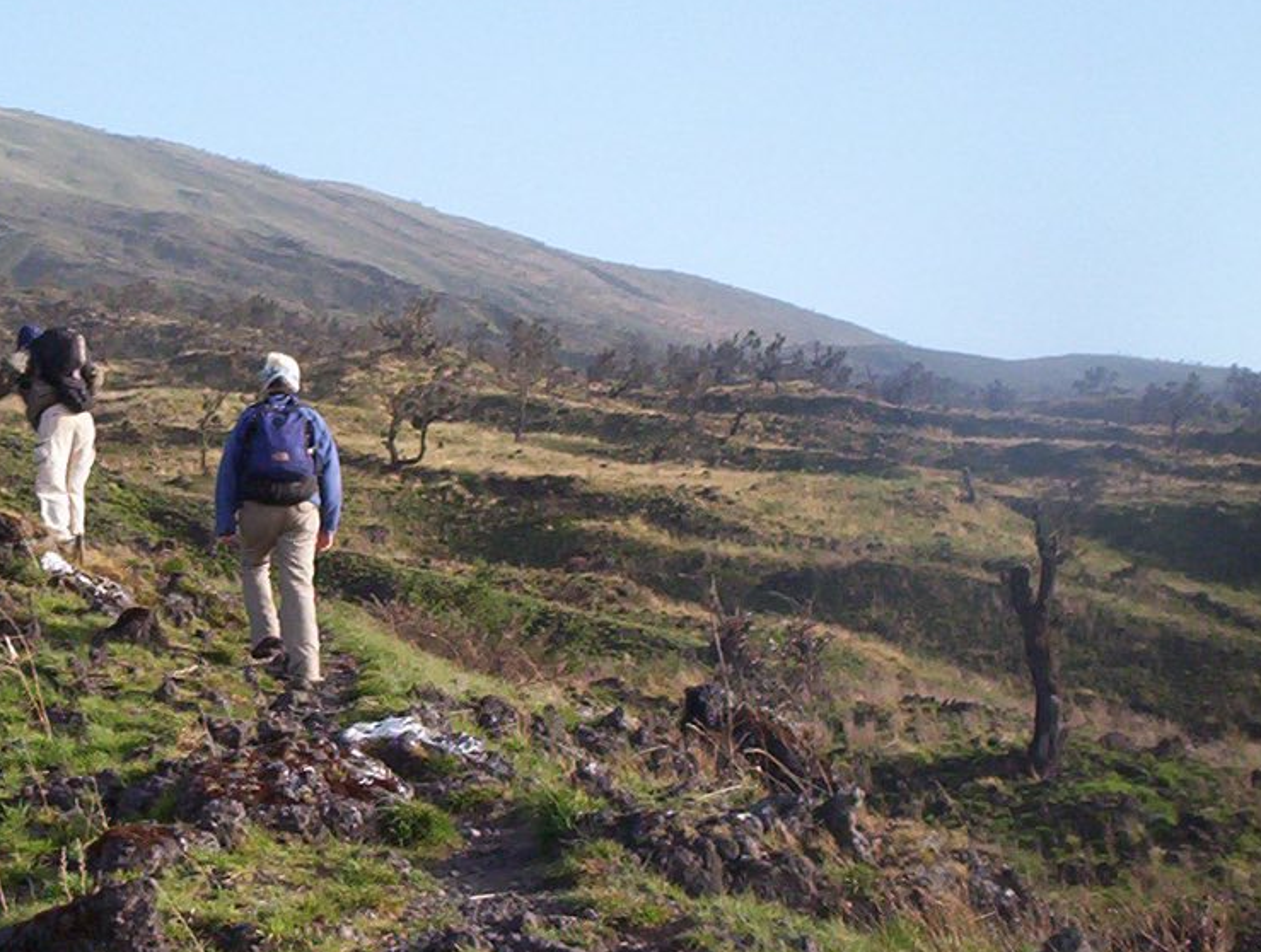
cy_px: 340
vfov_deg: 20.5
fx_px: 2629
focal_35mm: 72
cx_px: 87
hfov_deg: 26.0
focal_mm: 4.99
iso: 100
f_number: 4.5
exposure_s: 1/327
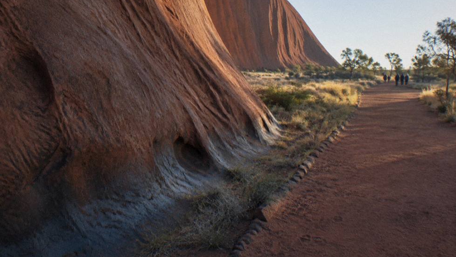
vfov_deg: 39.0
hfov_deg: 64.3
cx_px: 233
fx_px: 363
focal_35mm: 30
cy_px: 128
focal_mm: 28
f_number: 6.3
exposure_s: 1/400
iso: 640
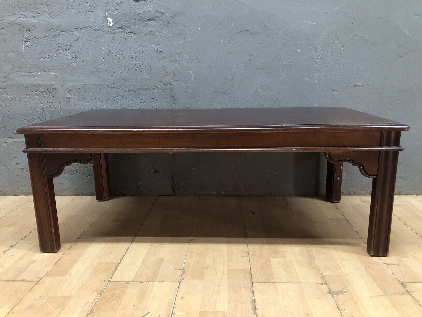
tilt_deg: -11.1
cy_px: 158
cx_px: 211
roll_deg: -0.1
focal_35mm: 28
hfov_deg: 63.4
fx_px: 341
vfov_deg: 49.7
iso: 100
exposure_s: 1/11
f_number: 1.8
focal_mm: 3.99
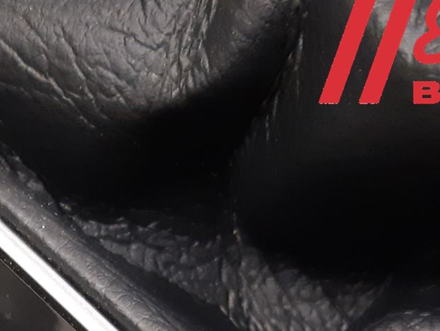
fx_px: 1081
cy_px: 525
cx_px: 30
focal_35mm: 85
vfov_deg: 15.7
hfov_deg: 22.4
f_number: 1.7
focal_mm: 3.93
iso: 320
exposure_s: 1/50
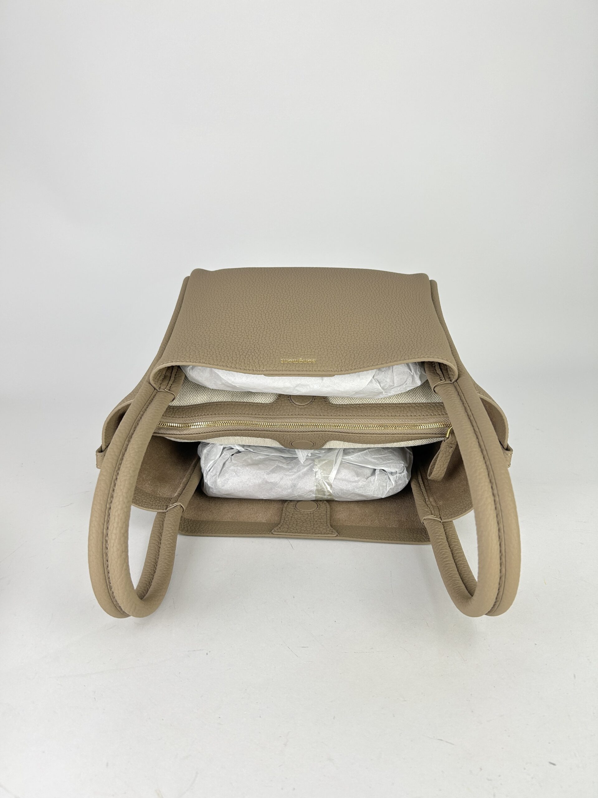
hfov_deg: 53.1
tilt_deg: -20.3
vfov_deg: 67.3
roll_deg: -1.2
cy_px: 399
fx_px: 599
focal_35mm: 26
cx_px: 299
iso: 40
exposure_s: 1/152
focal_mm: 5.7
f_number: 1.5
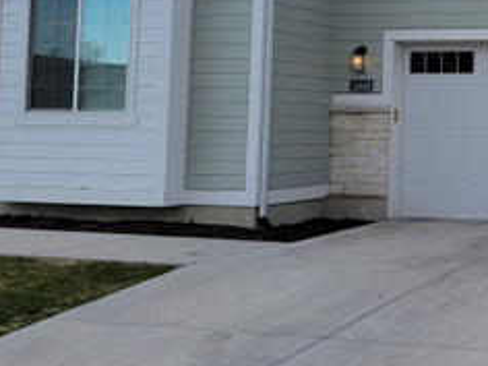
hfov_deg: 25.8
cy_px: 58
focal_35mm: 65
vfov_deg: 22.2
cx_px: 627
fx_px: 916
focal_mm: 6.7
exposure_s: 1/497
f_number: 1.8
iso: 16
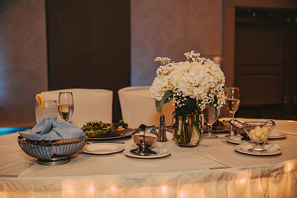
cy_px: 99
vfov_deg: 29.3
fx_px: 380
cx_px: 148
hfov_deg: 42.7
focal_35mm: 46
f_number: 2.8
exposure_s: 1/60
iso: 500
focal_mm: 46
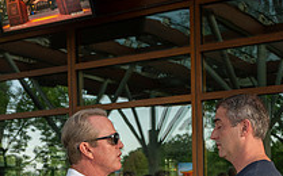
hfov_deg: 27.4
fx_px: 578
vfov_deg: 16.6
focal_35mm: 75
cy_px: 208
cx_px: 186
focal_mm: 26.5
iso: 400
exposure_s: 1/320
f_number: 4
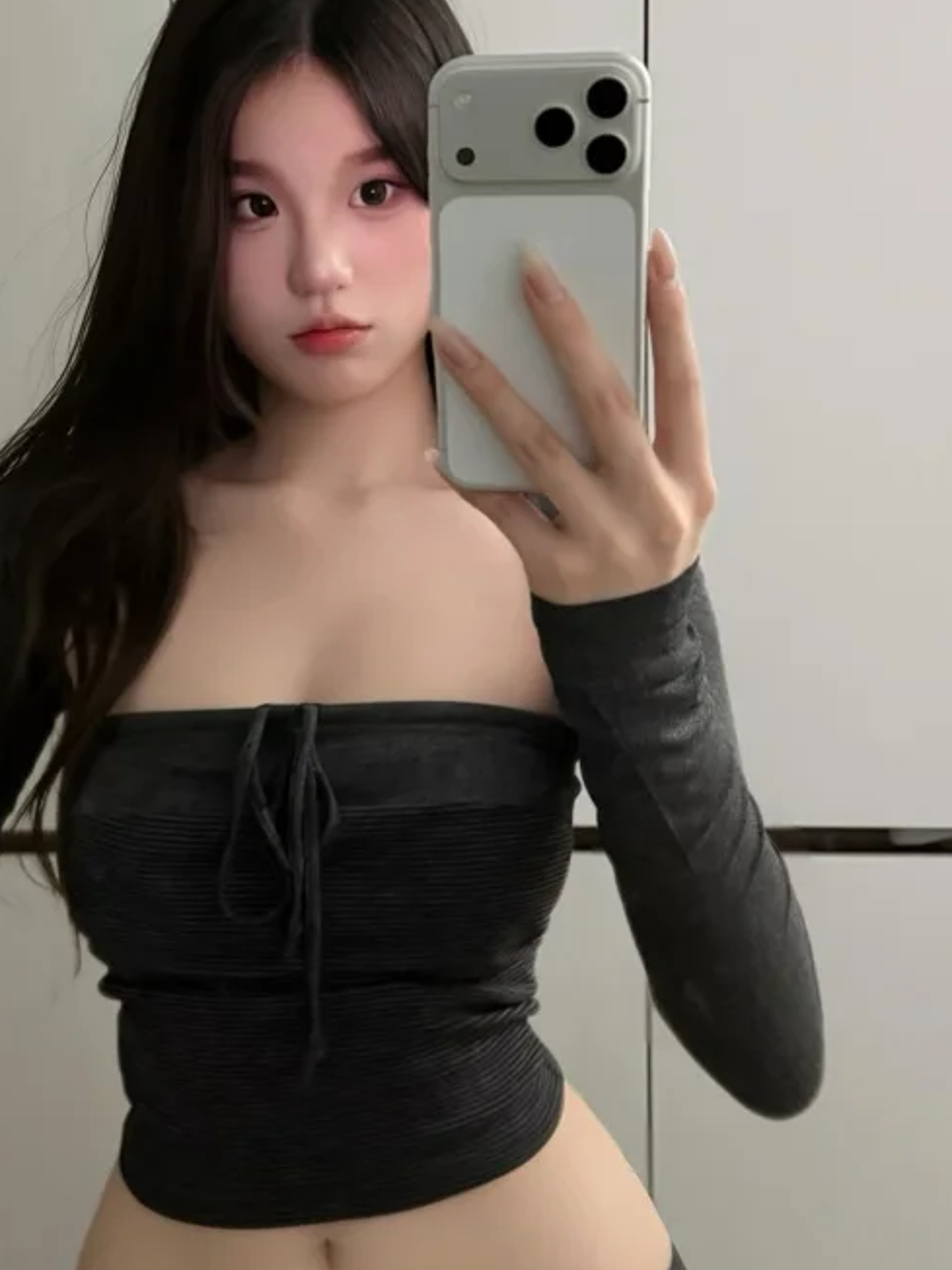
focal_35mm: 53
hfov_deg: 27.5
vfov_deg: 36.2
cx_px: 409
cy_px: 586
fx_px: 1943
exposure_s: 1/25
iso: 1000
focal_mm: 6.76
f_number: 1.78
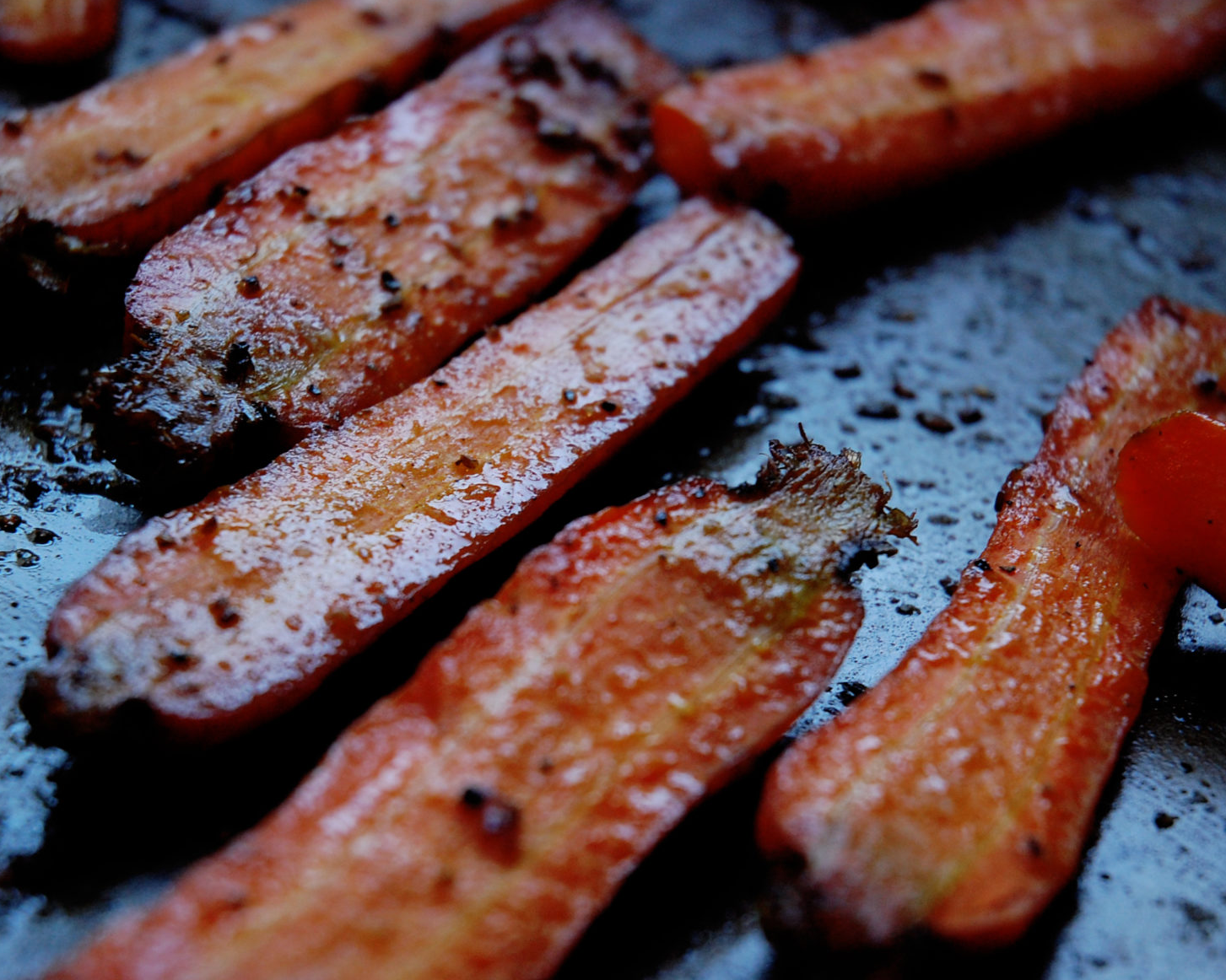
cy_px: 529
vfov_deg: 13.0
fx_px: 4317
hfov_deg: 16.2
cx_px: 651
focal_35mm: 119
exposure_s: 1/50
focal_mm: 60
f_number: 4.5
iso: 800
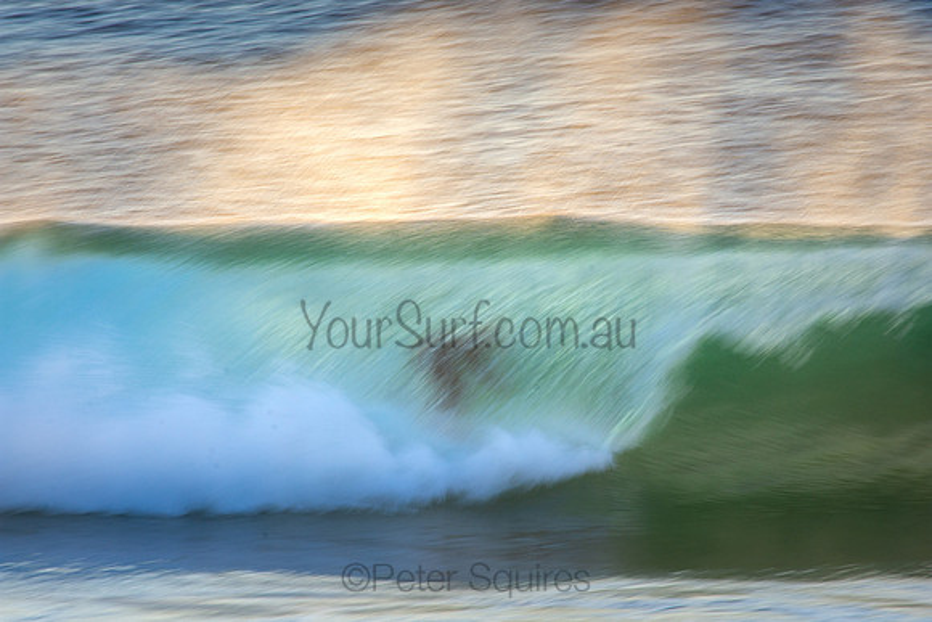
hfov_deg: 2.7
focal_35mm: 750
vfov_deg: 1.8
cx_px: 466
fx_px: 19420
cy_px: 311
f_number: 16
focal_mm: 500
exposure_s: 1/30
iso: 100
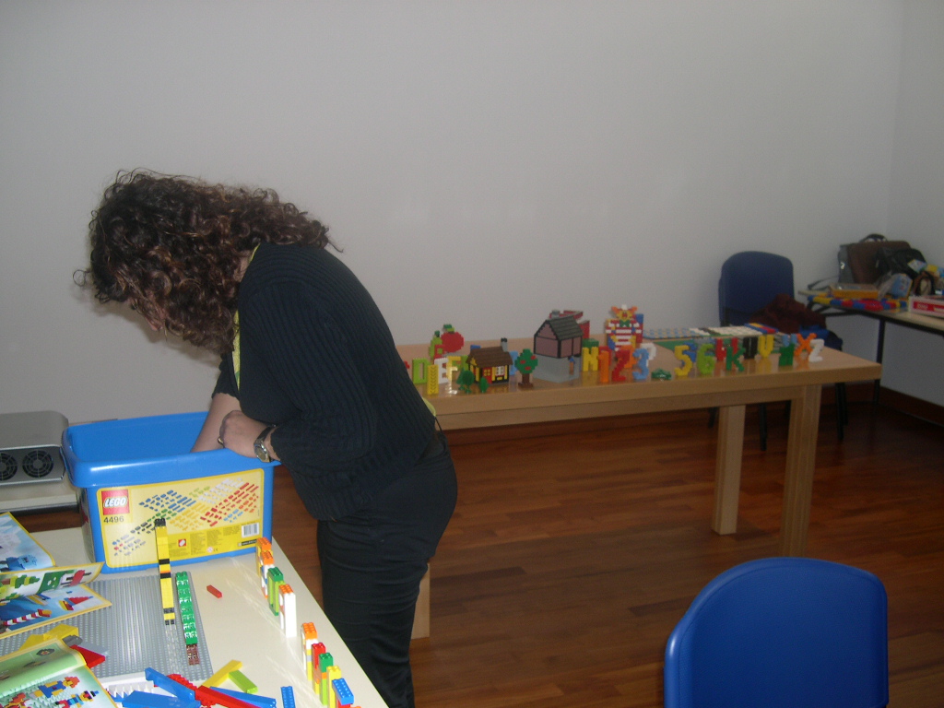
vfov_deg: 37.7
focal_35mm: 38
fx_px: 1036
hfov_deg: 49.0
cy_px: 354
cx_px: 472
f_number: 2.8
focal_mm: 8
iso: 100
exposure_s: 1/60
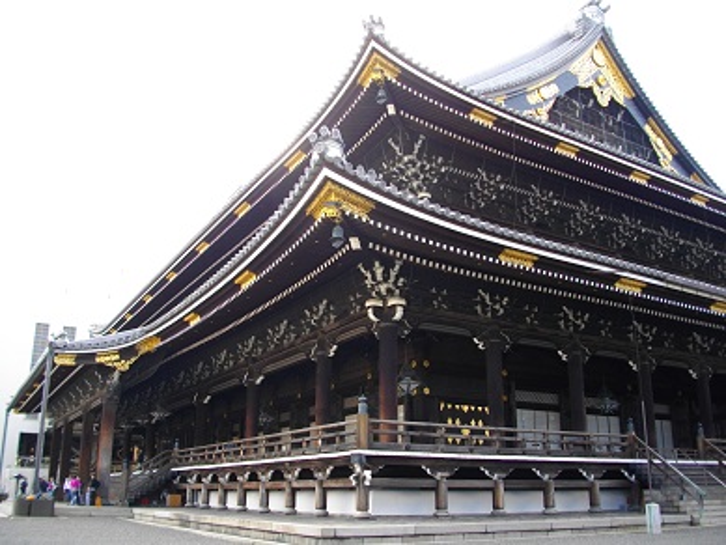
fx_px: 671
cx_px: 363
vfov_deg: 44.2
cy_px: 272
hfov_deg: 56.8
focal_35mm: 32
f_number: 2.9
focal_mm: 5.7
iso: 100
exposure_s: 1/160
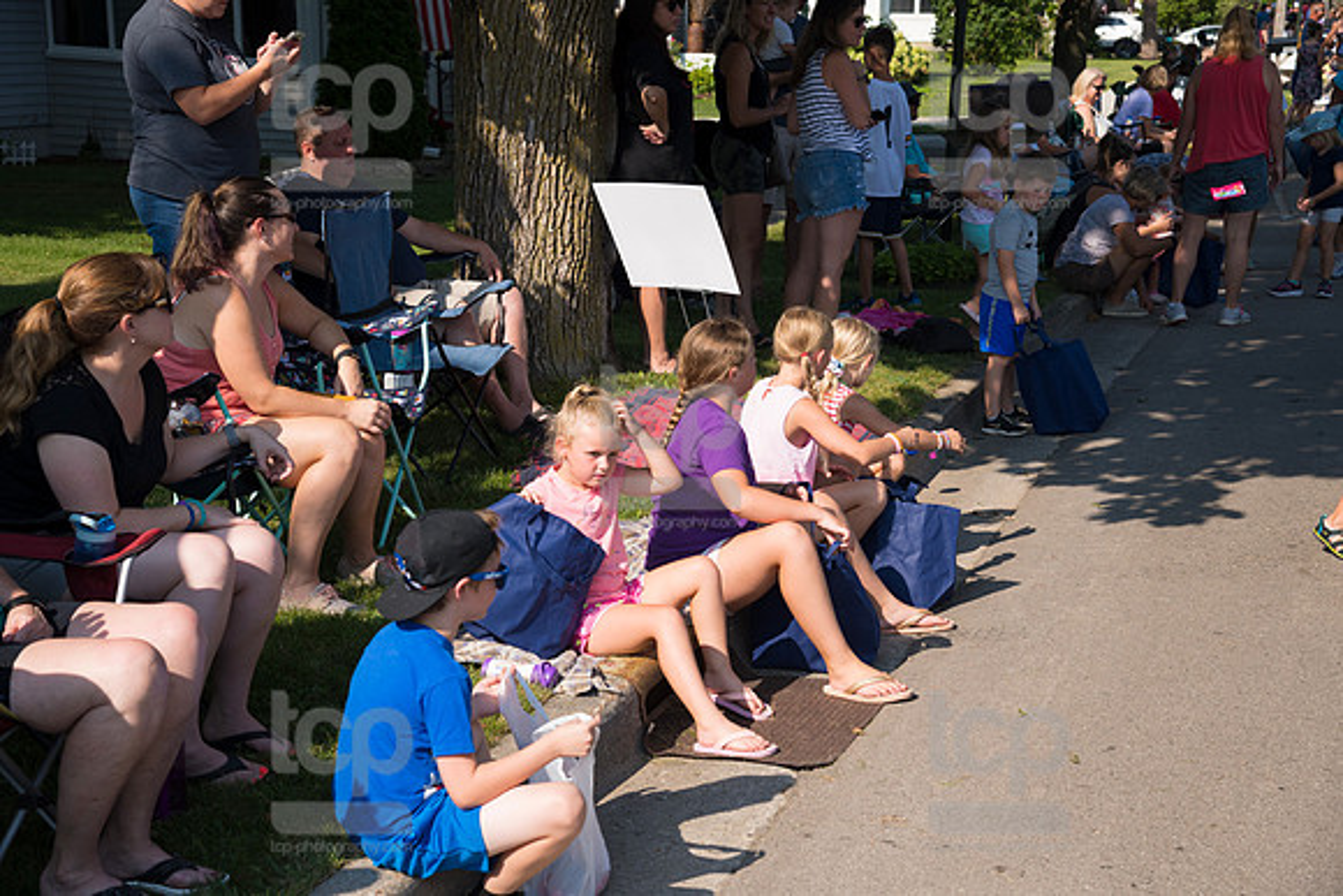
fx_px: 2313
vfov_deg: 21.9
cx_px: 672
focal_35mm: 62
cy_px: 448
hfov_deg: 32.4
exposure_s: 1/800
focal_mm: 62
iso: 320
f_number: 6.3
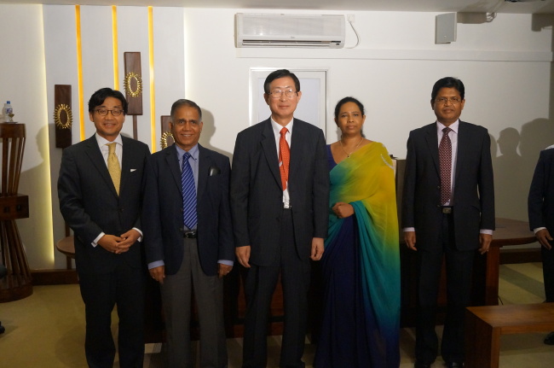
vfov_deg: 36.7
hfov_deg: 53.2
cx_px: 277
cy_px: 184
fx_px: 553
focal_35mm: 36
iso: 3200
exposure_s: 1/125
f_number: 4.5
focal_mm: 24
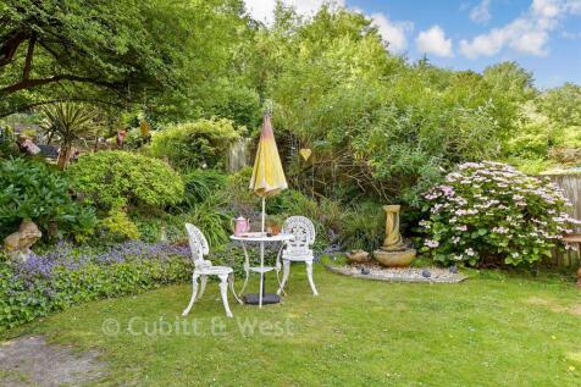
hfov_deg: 71.5
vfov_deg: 51.3
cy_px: 194
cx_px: 290
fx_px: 403
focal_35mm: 25
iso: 200
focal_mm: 17
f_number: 8
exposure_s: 1/100
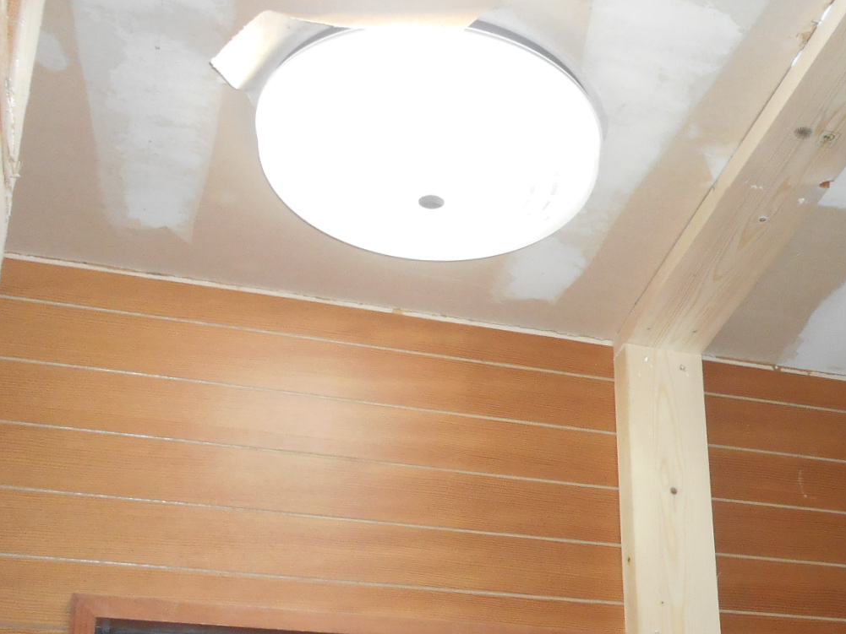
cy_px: 502
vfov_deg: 24.4
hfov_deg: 31.2
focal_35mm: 59
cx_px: 756
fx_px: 1442
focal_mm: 4.6
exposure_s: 1/25
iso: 220
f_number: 3.2
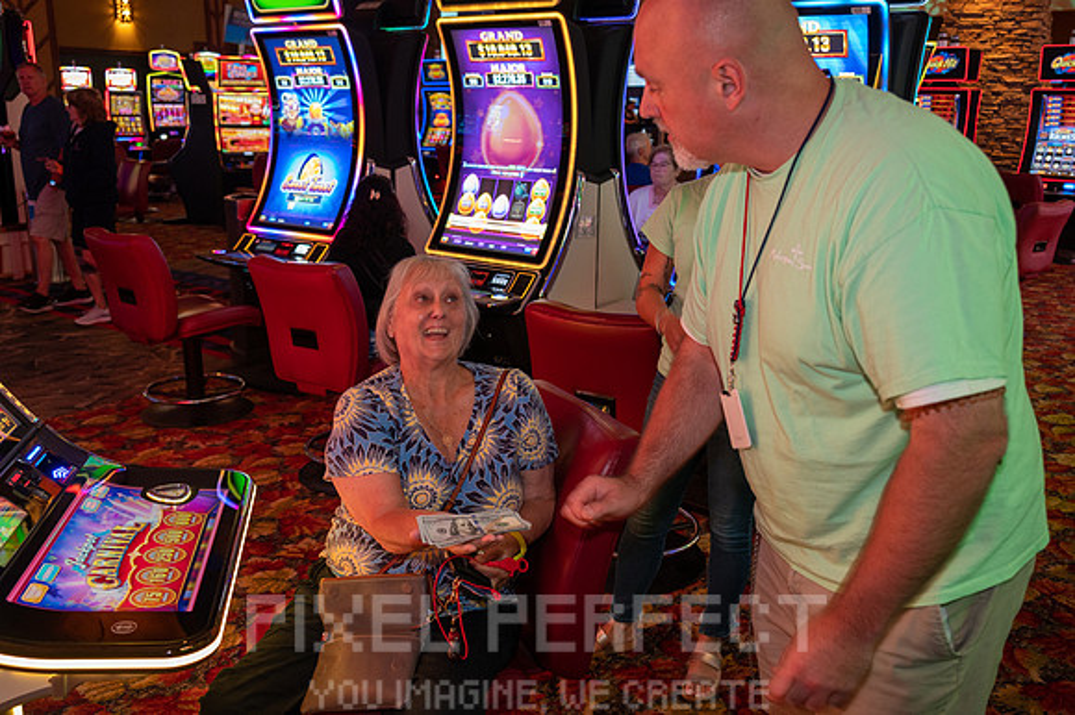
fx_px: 955
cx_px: 538
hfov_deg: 58.7
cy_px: 358
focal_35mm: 32
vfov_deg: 41.1
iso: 2200
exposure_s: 1/60
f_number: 4.8
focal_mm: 32
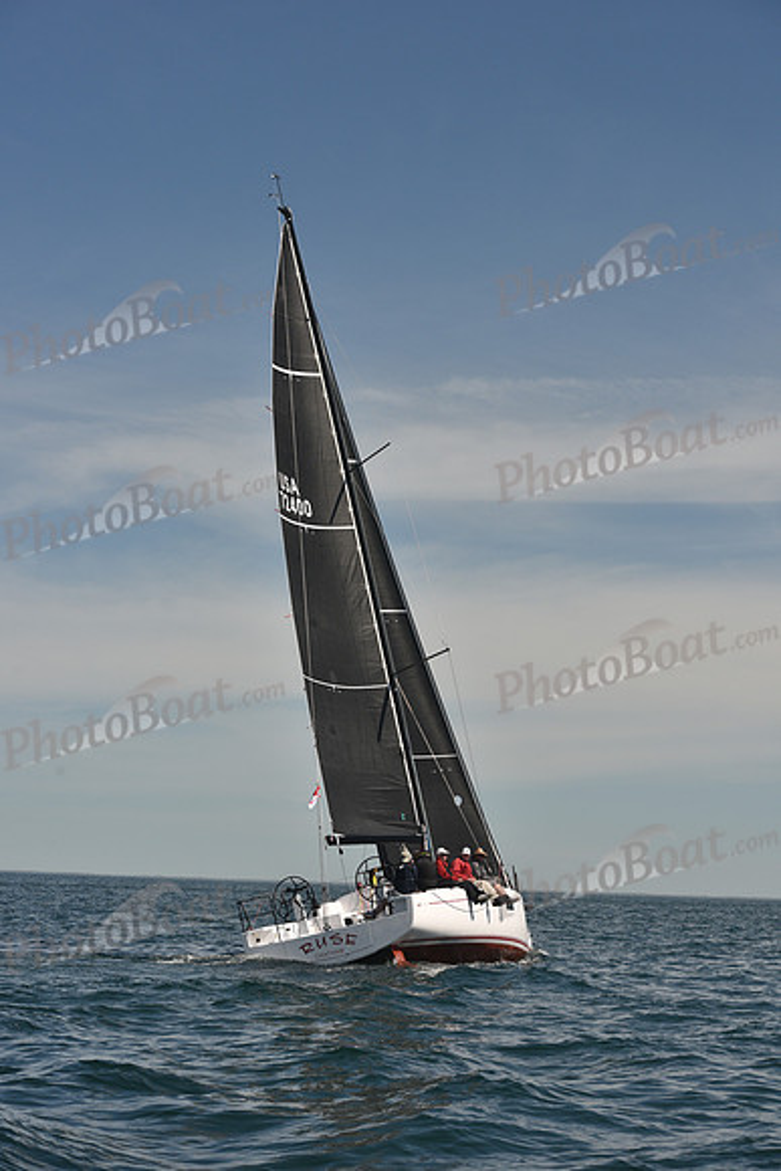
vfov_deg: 28.8
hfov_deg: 19.5
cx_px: 390
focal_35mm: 70
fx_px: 2276
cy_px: 586
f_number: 8
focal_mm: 70
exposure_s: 1/640
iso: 250
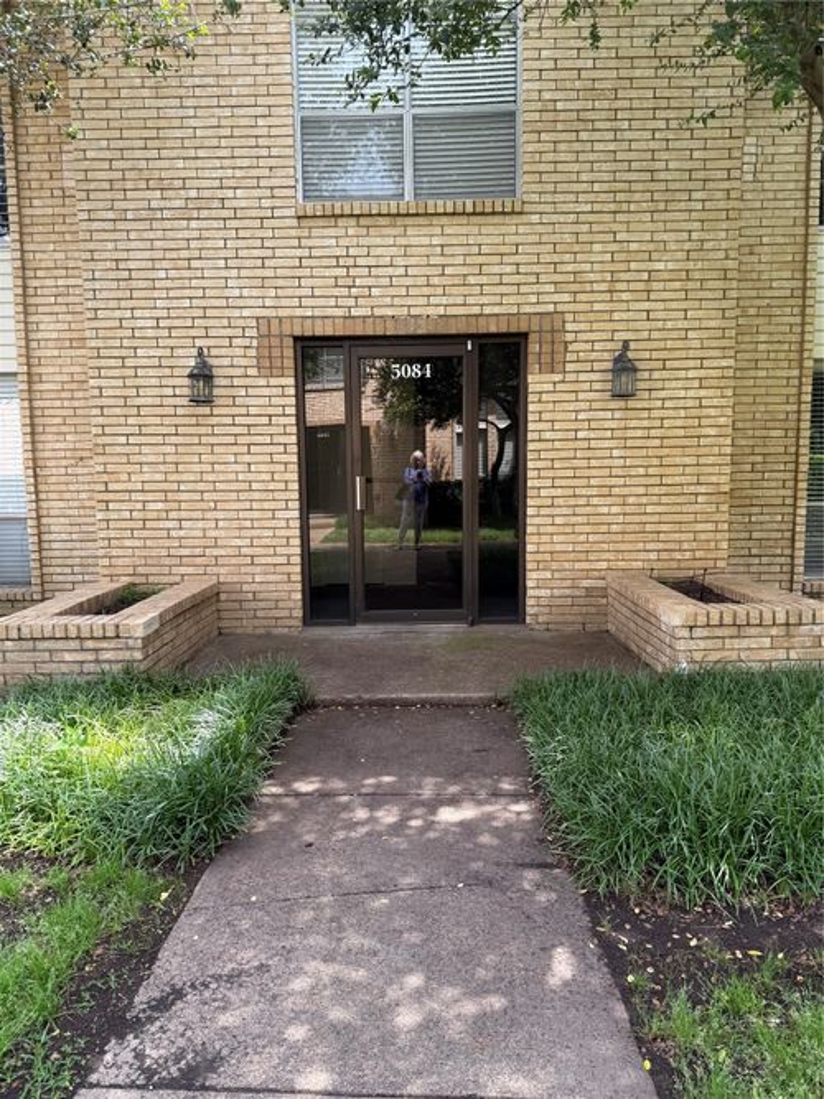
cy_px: 550
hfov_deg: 56.8
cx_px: 412
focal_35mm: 24
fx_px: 762
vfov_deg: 71.6
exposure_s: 1/317
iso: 80
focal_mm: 6.76
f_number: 1.78
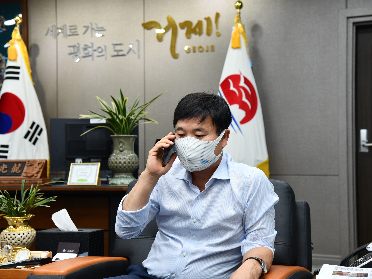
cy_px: 139
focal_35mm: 64
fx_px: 688
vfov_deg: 22.9
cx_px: 190
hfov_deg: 30.3
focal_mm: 58
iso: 400
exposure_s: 1/60
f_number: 5
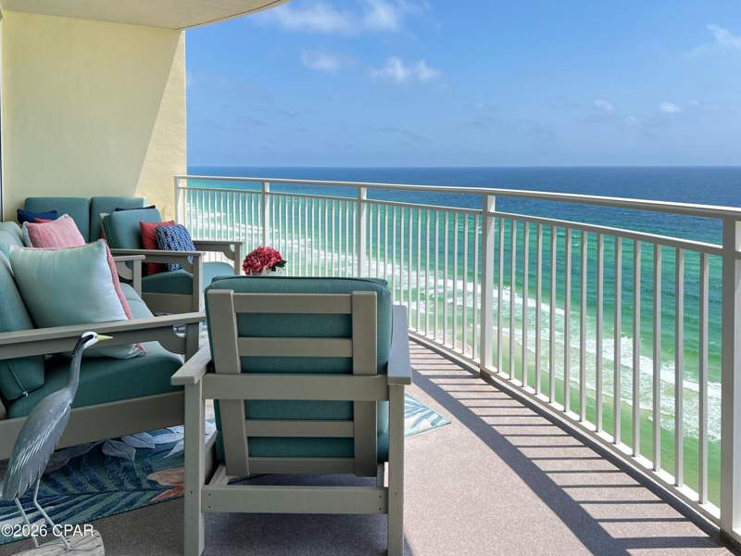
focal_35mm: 26
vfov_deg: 53.1
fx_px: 557
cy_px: 278
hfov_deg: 67.3
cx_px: 370
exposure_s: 1/2008
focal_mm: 5.7
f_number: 1.5
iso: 50
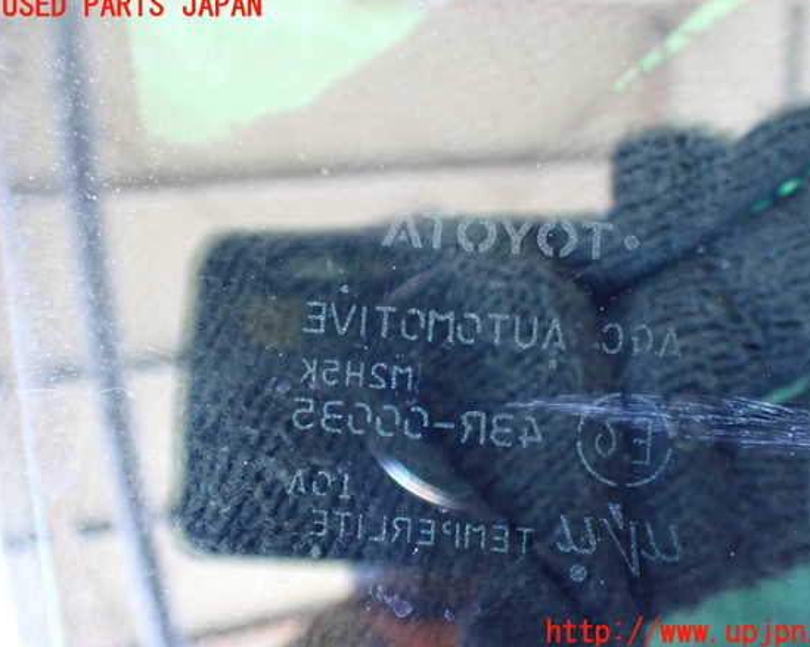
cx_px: 437
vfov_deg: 45.8
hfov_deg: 55.6
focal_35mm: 32
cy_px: 320
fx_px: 767
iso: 1000
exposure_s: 1/30
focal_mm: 5.4
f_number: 2.3
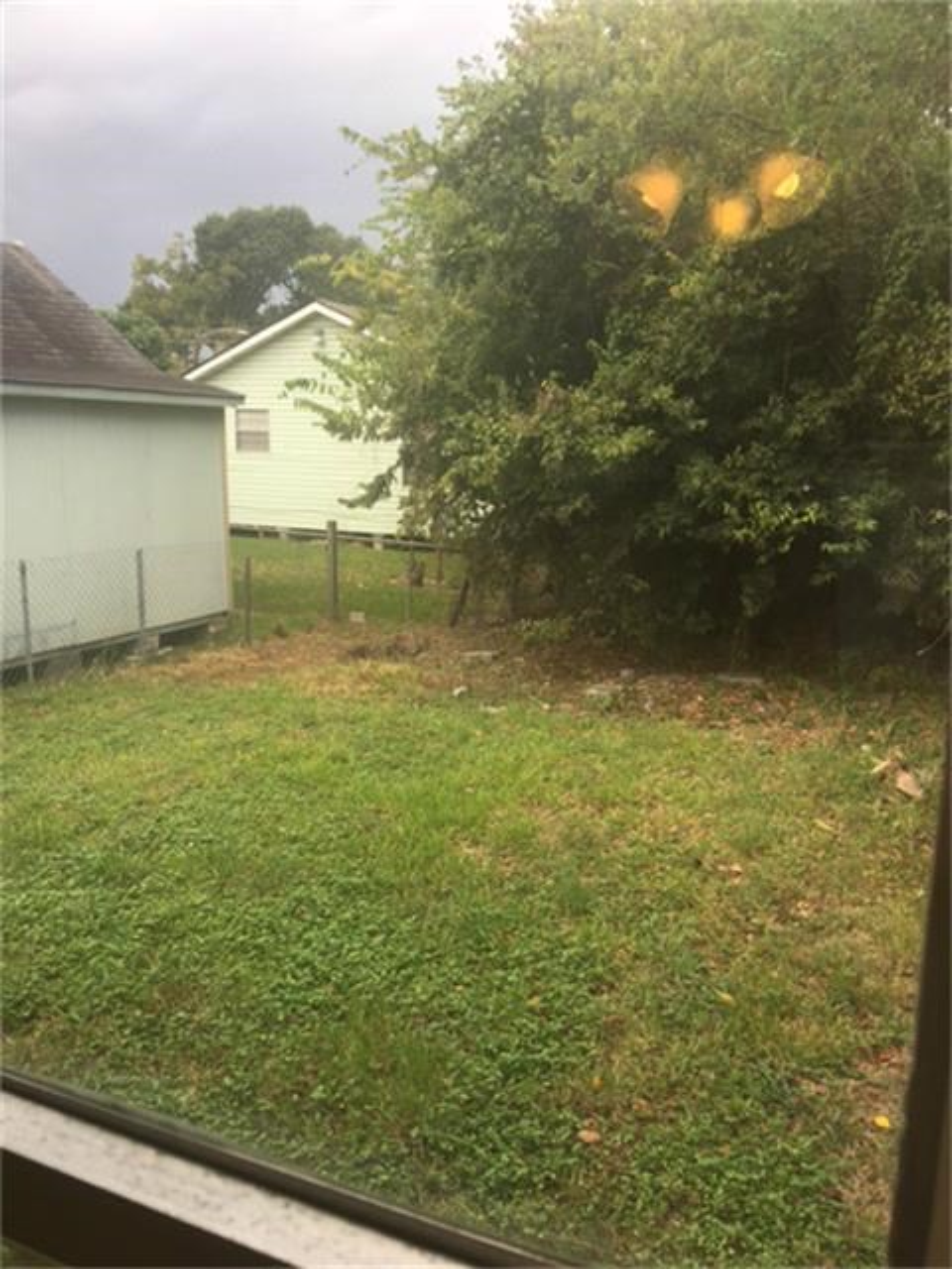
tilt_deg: -9.6
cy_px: 634
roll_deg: -0.3
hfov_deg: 48.2
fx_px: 1063
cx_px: 476
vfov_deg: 61.7
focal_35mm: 29
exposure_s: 1/267
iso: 25
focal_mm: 4.15
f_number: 2.2
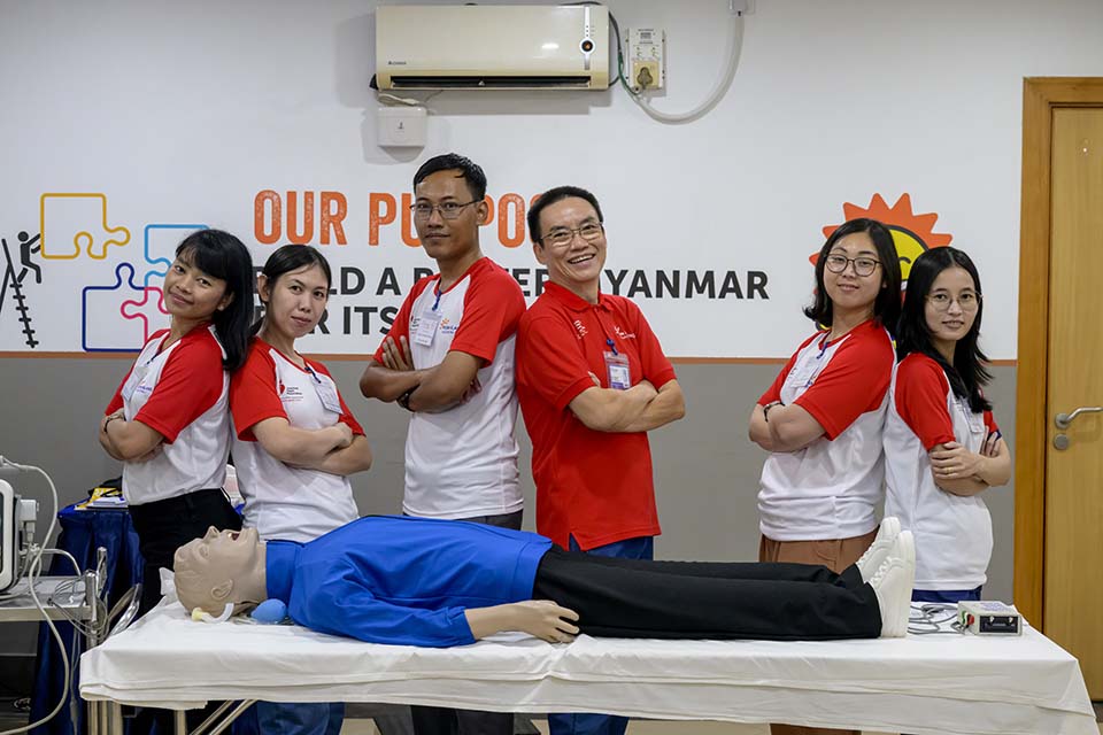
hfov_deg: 33.4
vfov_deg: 22.6
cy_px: 368
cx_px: 552
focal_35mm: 60
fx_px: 1838
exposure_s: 1/250
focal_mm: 60
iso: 9000
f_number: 6.3
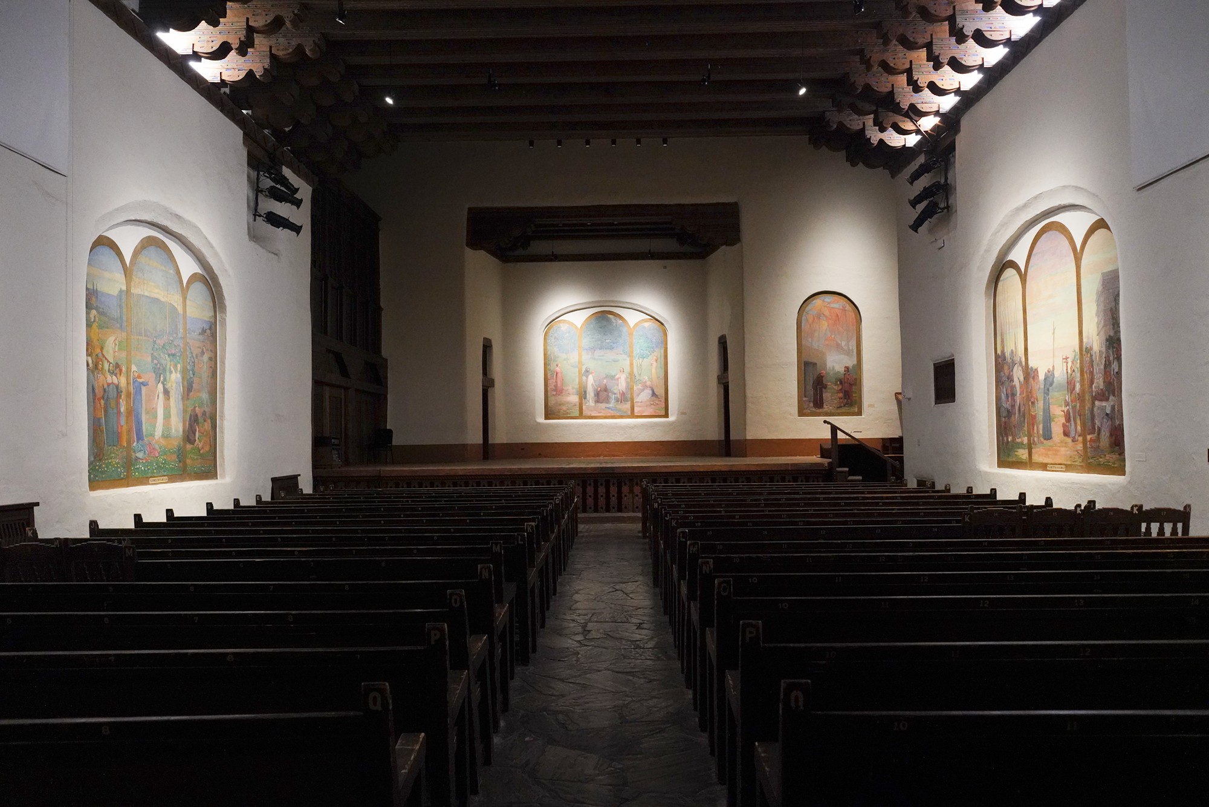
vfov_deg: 46.4
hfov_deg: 65.5
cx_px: 604
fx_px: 940
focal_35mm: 28
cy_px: 404
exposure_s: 1/100
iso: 6400
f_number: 4
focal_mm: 28
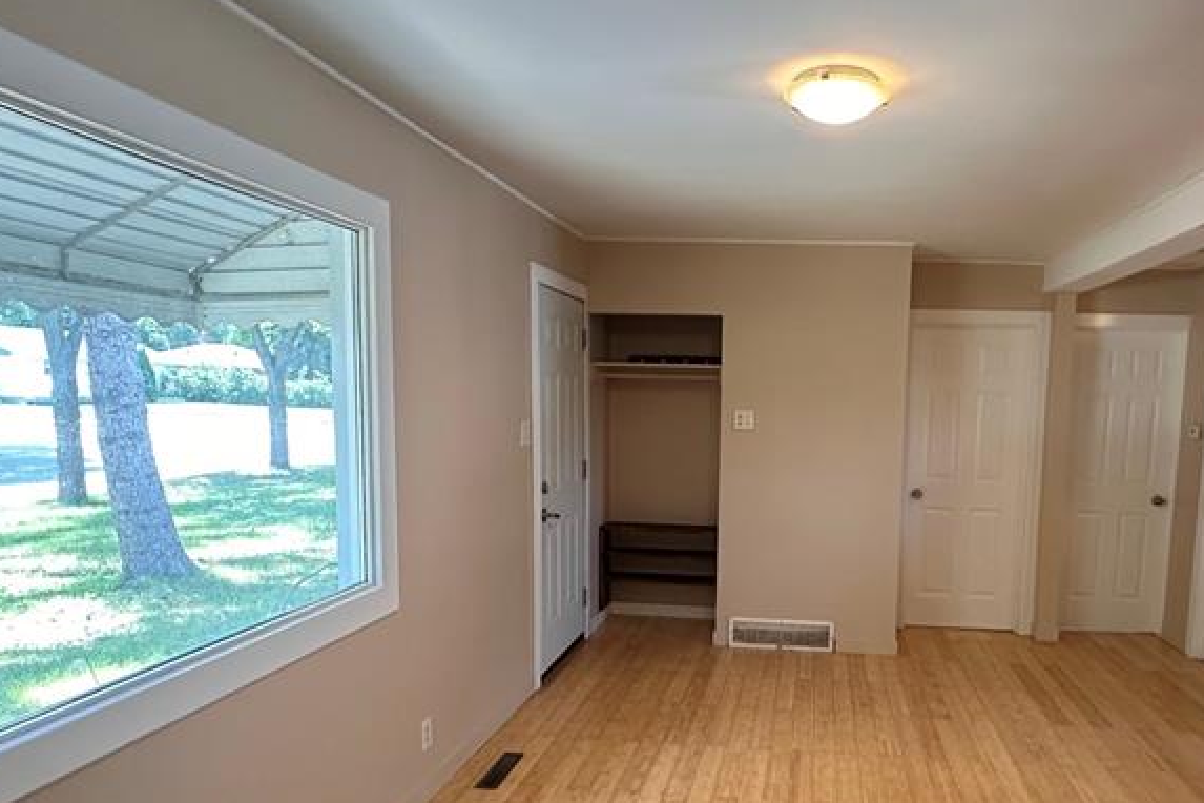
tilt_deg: -5.4
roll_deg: -2.5
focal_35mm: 26
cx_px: 759
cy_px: 486
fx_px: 869
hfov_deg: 68.2
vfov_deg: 49.2
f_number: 2.2
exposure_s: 1/120
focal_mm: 2.22
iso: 320
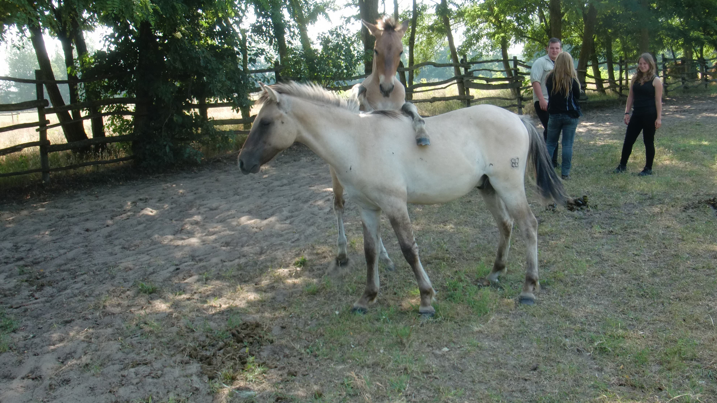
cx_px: 363
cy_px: 178
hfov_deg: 48.4
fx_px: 799
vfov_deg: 28.3
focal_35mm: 42
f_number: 3.9
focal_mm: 6.66
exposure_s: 1/80
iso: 64
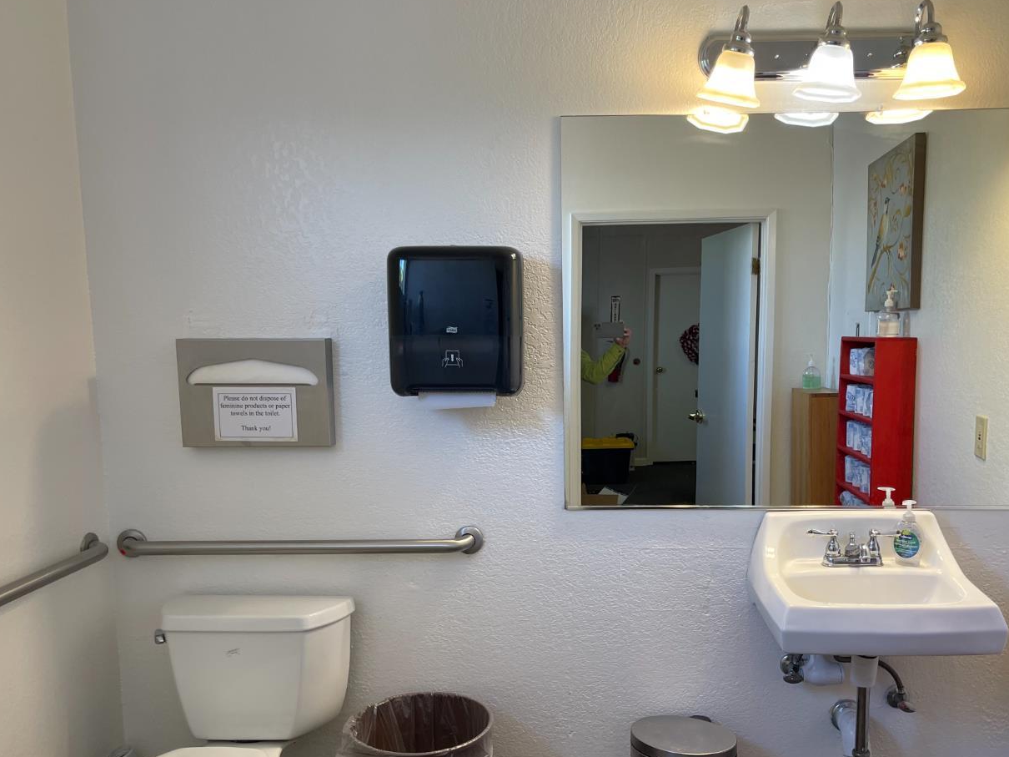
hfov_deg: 58.1
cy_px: 457
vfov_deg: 45.2
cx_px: 575
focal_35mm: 31
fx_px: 903
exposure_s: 1/120
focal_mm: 5.1
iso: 100
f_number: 1.6
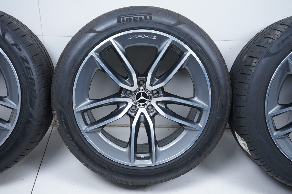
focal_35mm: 45
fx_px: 365
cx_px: 146
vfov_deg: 29.8
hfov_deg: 43.6
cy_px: 97
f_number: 7.1
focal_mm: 45
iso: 250
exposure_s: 1/125
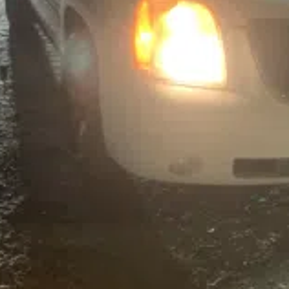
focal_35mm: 58
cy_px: 55
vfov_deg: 28.9
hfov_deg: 29.5
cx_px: 130
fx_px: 548
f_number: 1.8
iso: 640
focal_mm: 4.25
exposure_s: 1/30
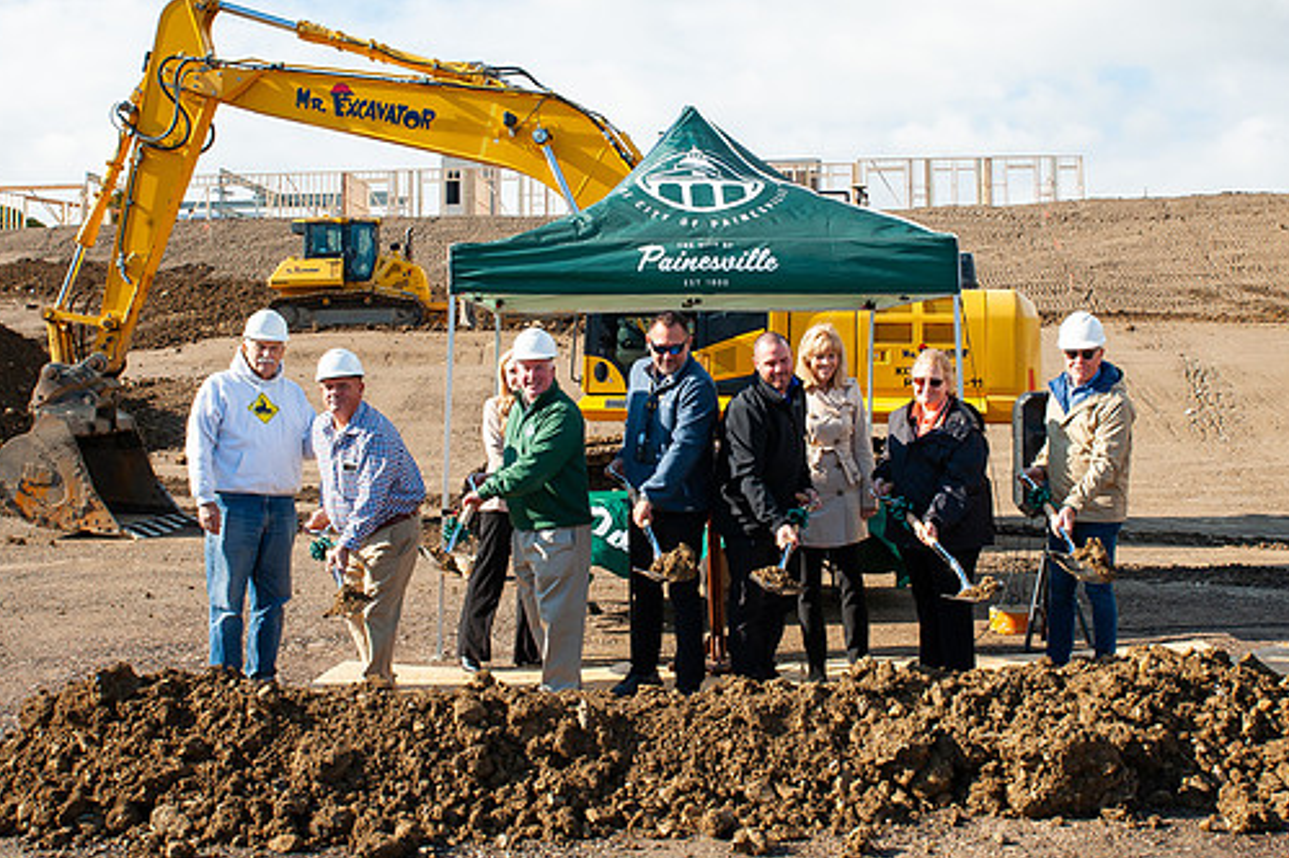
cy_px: 357
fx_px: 1539
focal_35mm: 43
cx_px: 736
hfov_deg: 45.3
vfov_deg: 31.1
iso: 400
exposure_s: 1/200
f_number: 16
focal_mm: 32
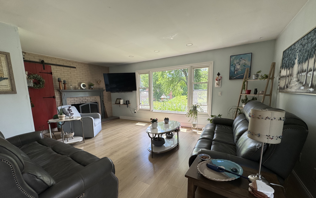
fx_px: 129
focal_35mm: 15
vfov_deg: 74.5
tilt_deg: -9.4
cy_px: 112
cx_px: 158
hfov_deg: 101.5
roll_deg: +1.2
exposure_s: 1/149
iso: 40
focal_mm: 2.22
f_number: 2.2
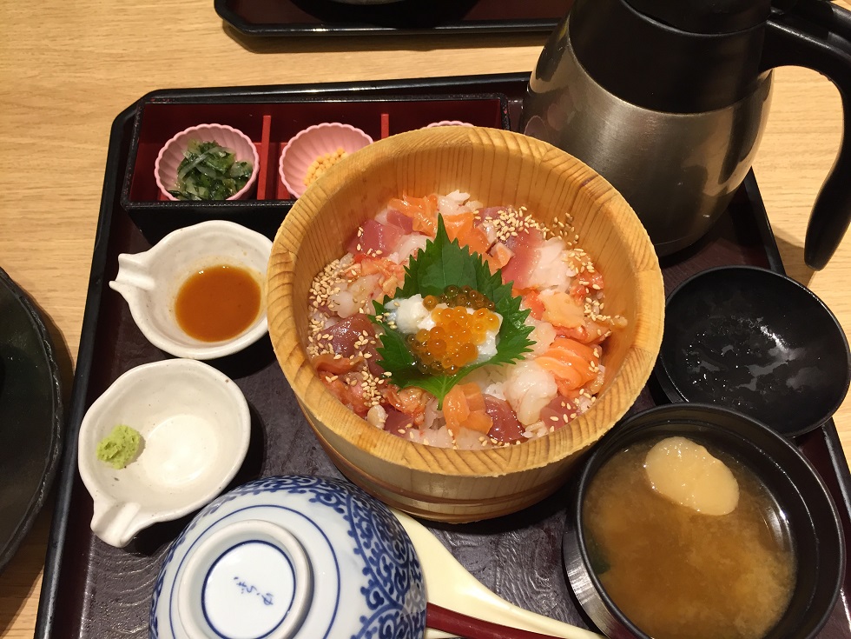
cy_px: 320
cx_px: 426
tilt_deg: -64.9
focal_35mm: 29
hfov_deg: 61.7
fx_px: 713
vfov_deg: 48.2
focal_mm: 4.15
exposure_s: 1/30
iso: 32
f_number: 2.2
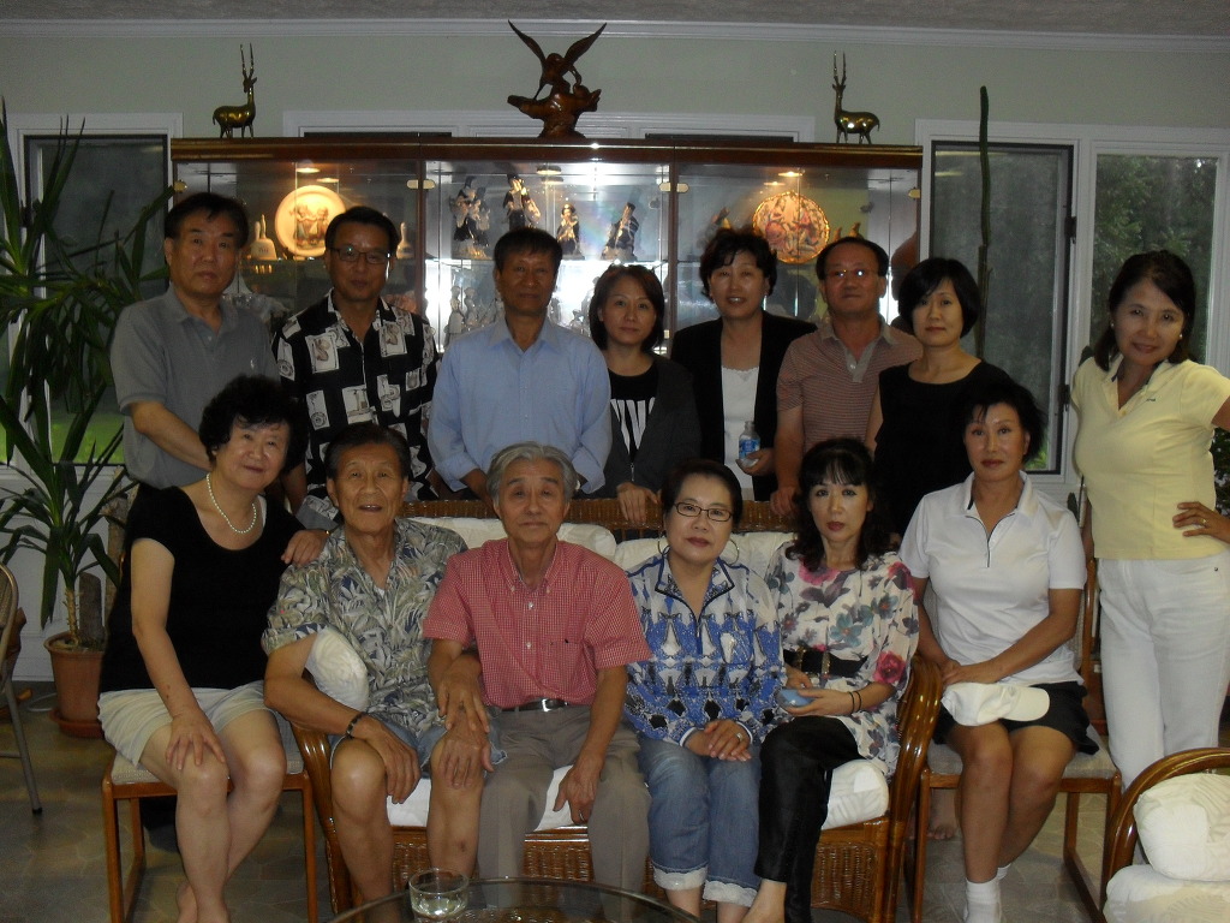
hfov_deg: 52.6
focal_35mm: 35
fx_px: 1244
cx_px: 615
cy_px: 462
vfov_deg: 40.7
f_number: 3.2
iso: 200
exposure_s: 1/45
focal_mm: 6.3
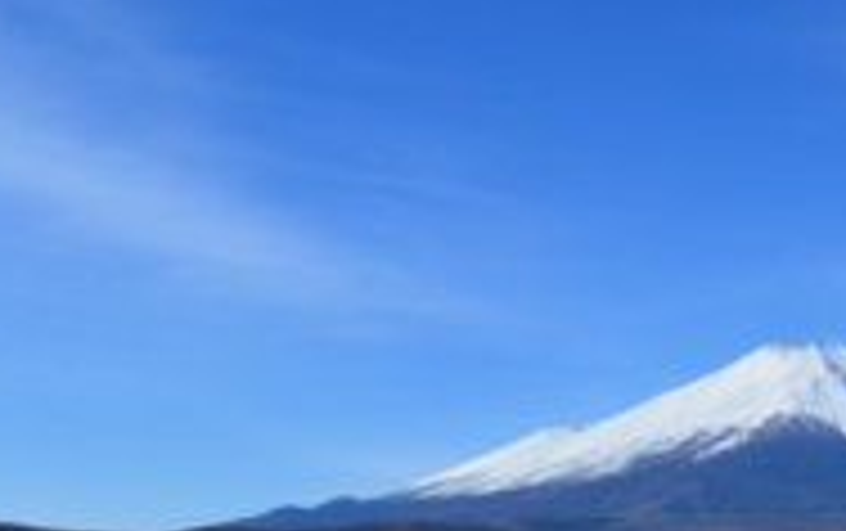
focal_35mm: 65
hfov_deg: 29.5
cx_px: 842
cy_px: 418
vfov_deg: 19.9
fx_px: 1500
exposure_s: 1/500
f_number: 11
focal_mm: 20
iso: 320
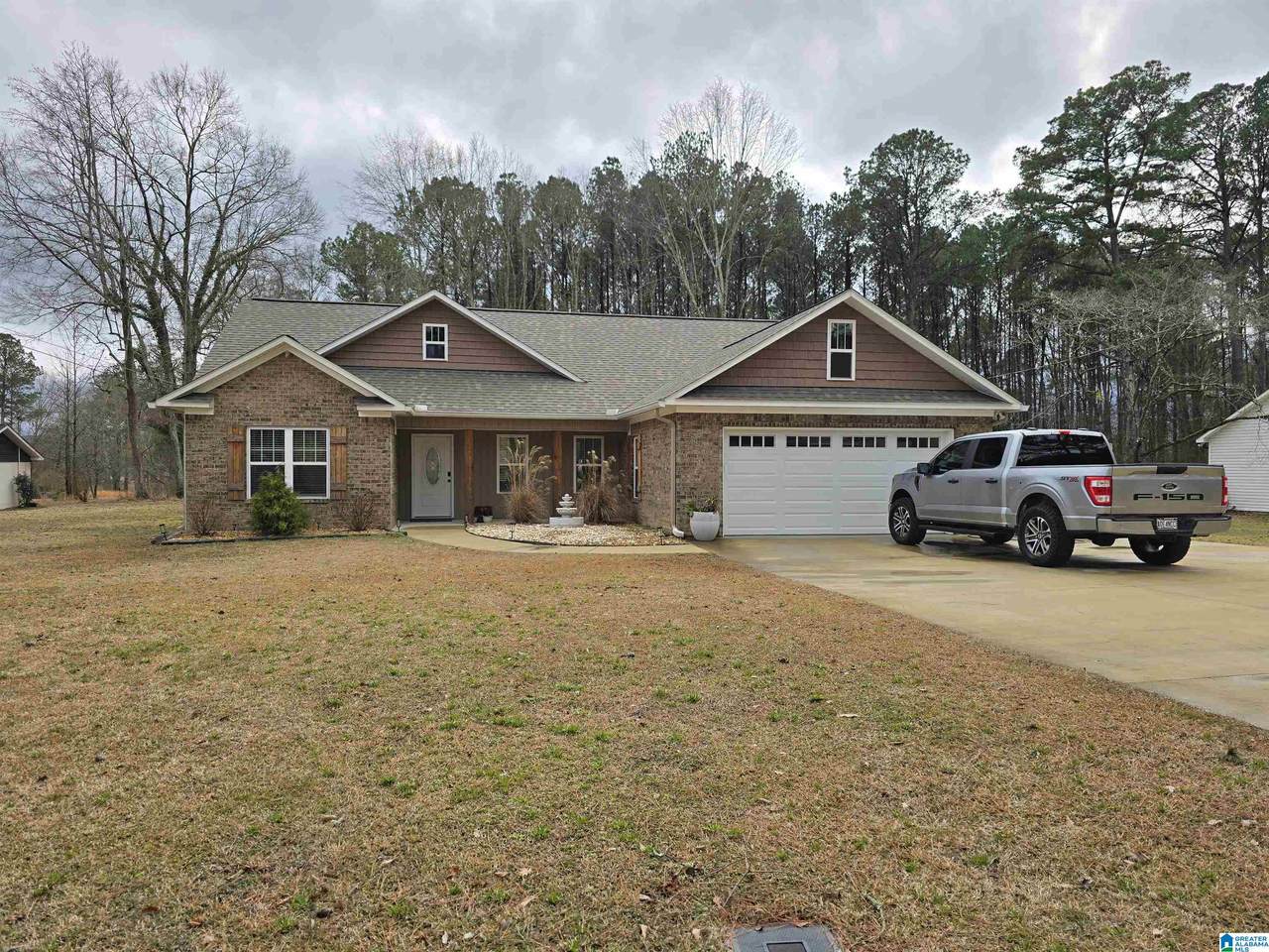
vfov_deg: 58.9
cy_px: 476
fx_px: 843
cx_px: 634
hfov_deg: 73.9
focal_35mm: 23
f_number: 1.7
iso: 12
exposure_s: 1/986
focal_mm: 6.3
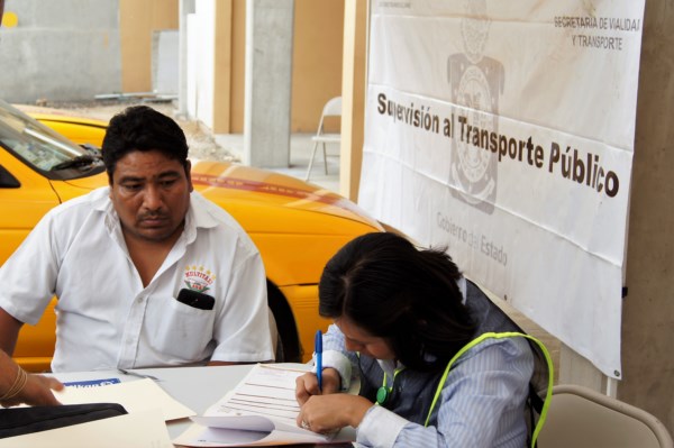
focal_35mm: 52
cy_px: 224
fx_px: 982
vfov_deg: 25.7
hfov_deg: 37.9
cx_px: 337
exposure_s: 1/80
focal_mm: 35
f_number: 5.6
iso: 100
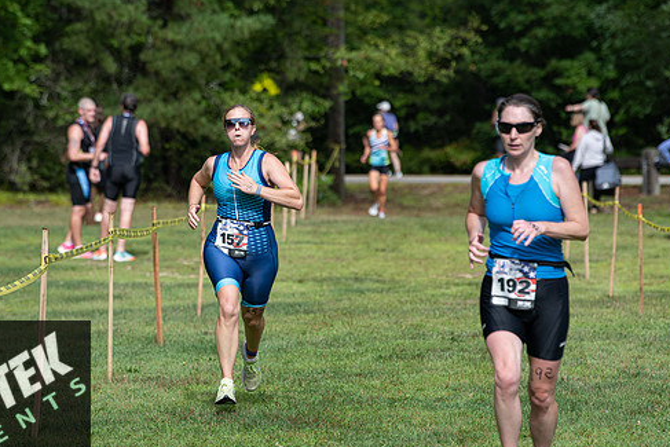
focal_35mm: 238
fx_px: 4430
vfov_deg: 5.8
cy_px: 250
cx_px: 294
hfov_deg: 8.6
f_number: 5
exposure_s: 1/1250
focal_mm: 200
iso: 200
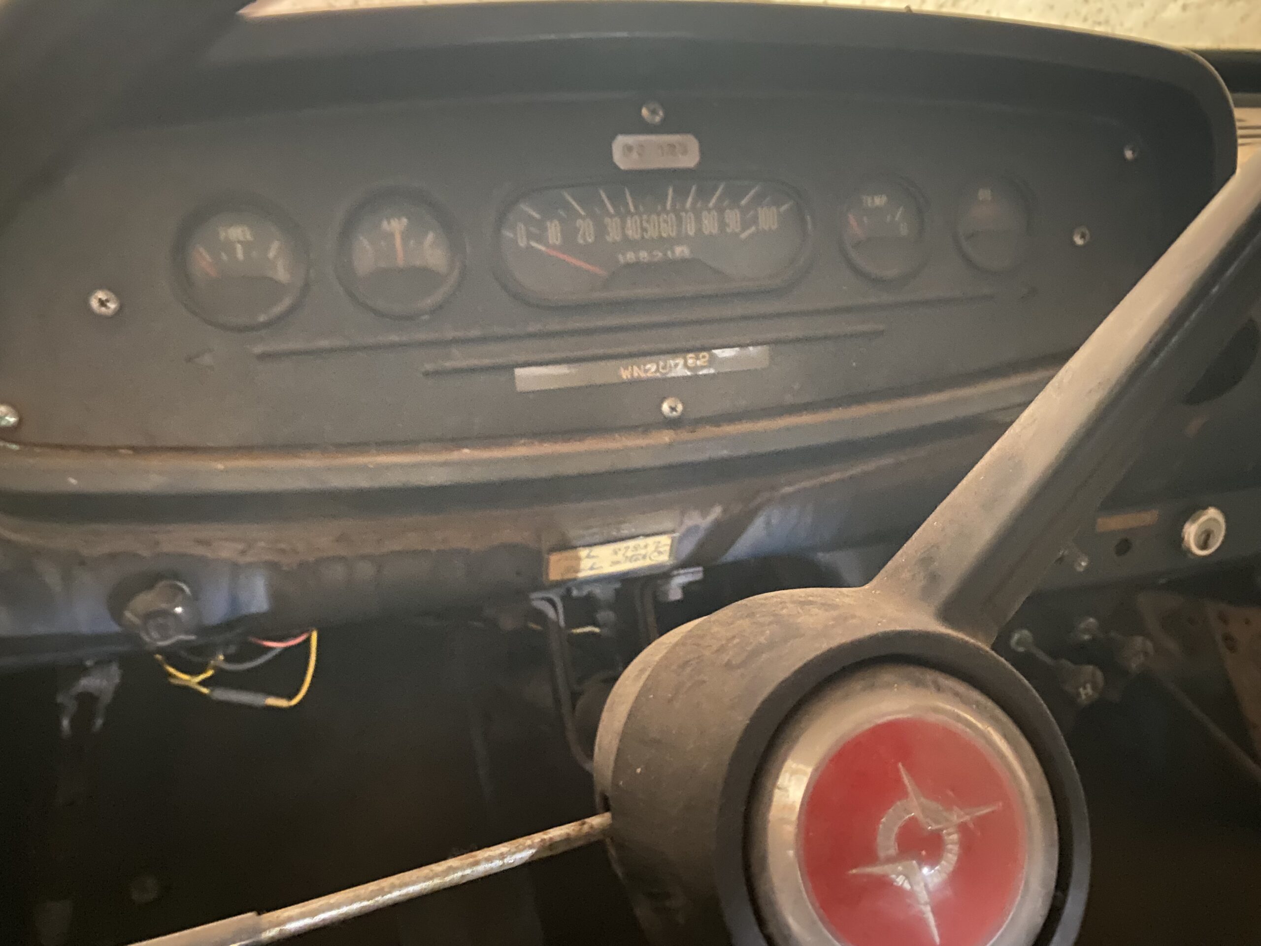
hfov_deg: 67.3
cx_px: 630
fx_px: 947
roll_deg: -4.3
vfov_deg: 53.1
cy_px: 473
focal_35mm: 26
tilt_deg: -26.0
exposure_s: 1/4
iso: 640
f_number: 1.8
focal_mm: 4.25
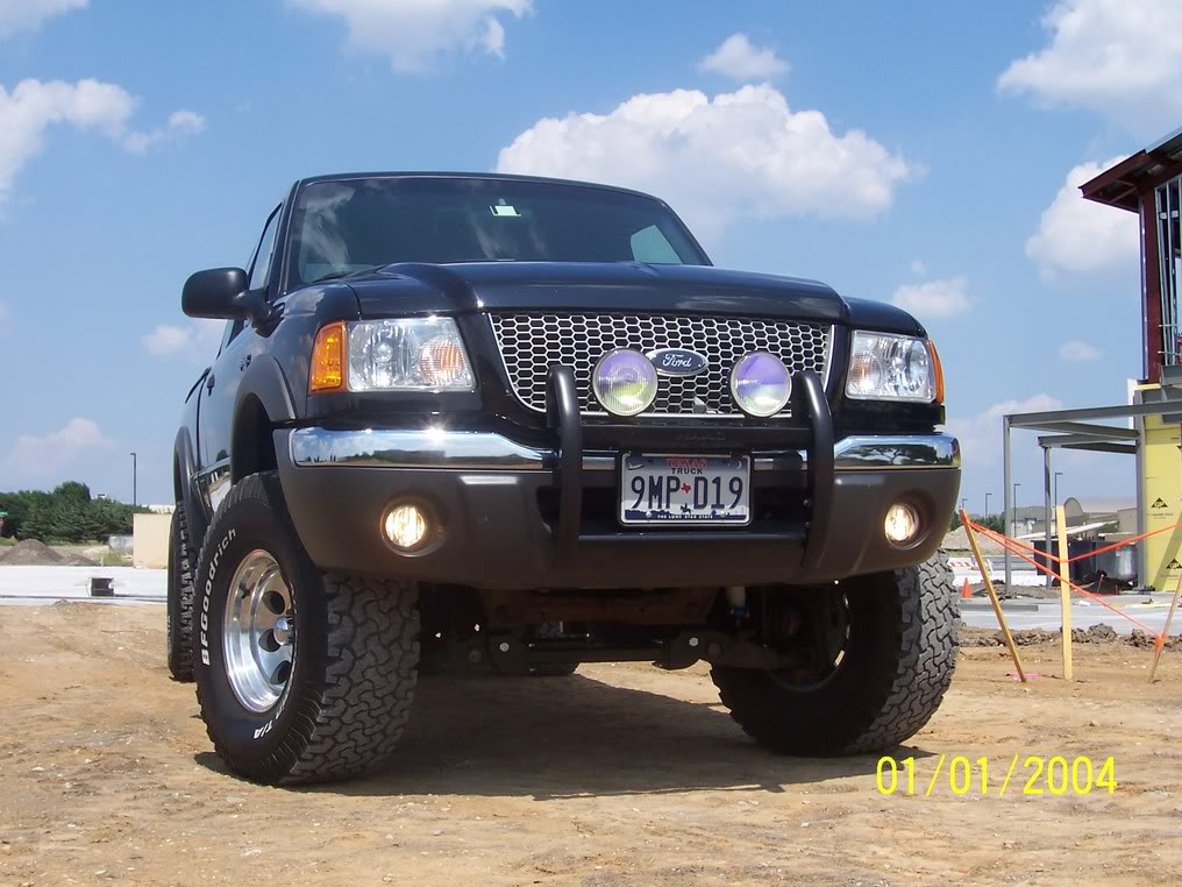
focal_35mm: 46
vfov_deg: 31.5
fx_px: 1571
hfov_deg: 41.2
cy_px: 444
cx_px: 591
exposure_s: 1/500
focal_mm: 7
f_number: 5.6
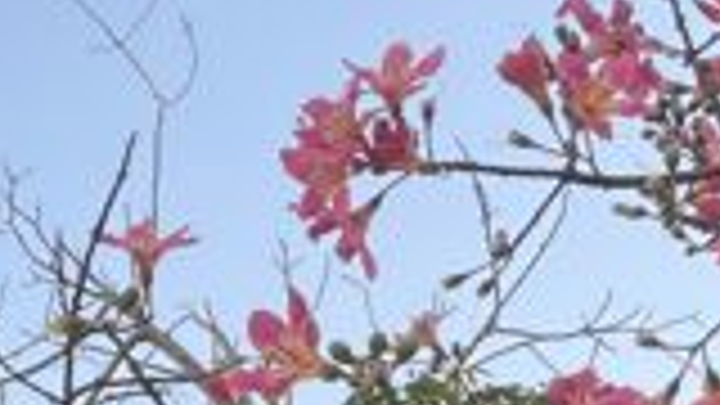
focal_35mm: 120
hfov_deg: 16.9
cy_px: 803
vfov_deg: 9.5
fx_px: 2291
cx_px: -189
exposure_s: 1/197
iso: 50
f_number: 1.9
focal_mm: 2.71
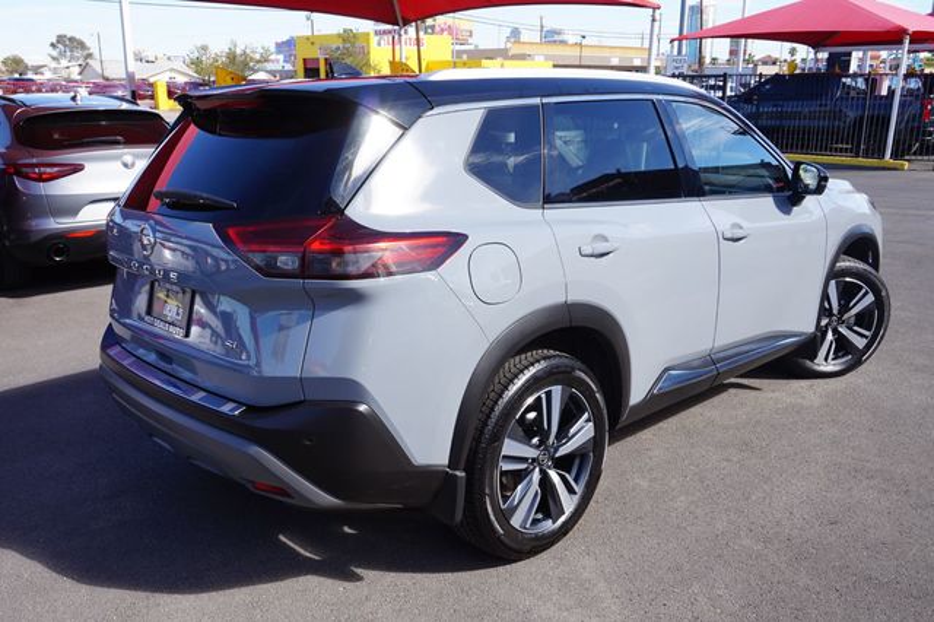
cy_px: 311
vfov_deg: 41.7
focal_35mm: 32
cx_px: 467
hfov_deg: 59.5
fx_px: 817
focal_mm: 21
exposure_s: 1/80
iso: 100
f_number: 9
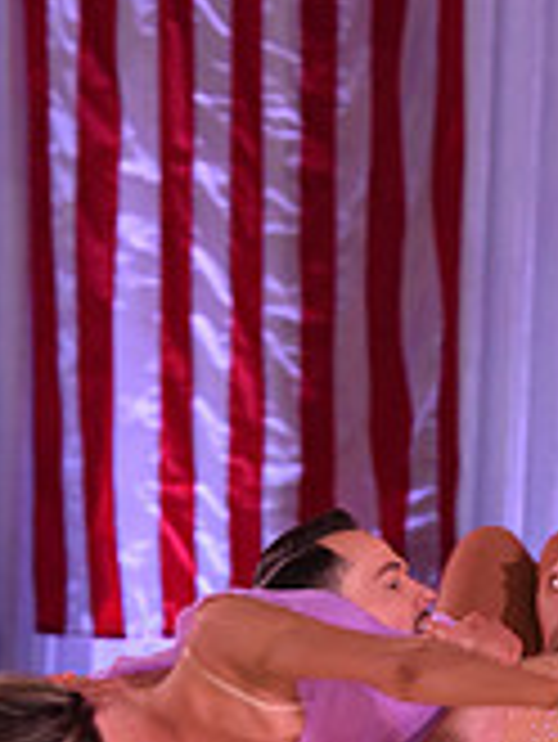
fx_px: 9810
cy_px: 1147
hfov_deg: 3.3
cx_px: 394
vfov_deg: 4.3
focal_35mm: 457
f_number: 5.6
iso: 2500
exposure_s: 1/320
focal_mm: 135
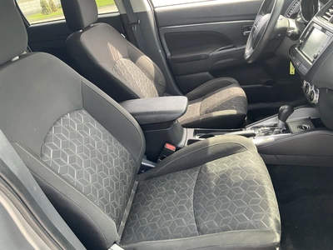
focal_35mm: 29
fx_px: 279
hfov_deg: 61.7
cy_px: 125
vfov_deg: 48.2
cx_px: 166
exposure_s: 1/122
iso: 50
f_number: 1.8
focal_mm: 3
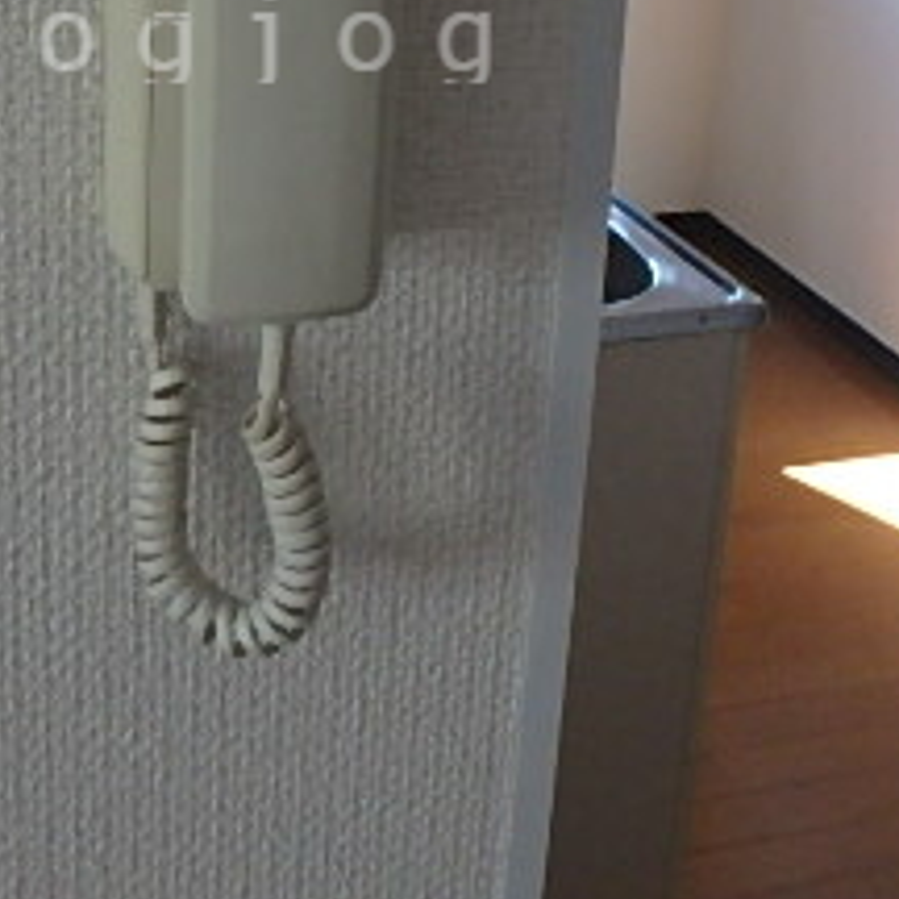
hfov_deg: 30.6
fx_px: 1616
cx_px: 229
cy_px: 33
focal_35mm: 55
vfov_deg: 29.4
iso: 500
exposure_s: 1/250
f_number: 3.5
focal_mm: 3.7
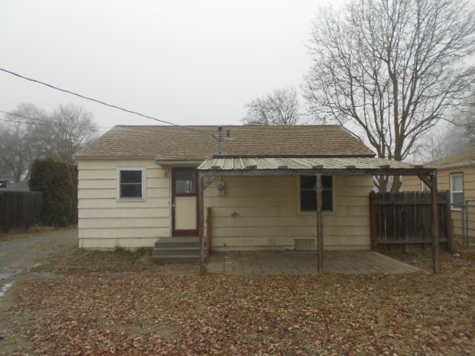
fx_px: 357
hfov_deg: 67.3
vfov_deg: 53.1
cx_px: 238
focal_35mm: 26
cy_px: 178
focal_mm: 4.6
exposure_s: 1/200
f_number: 3.2
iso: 80
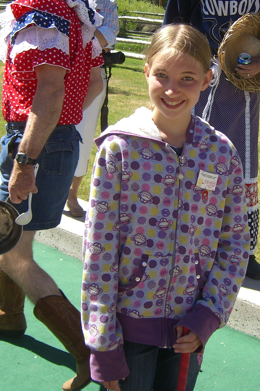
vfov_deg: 30.5
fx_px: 715
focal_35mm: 66
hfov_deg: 20.5
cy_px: 161
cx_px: 183
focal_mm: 7.9
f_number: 2.8
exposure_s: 1/640
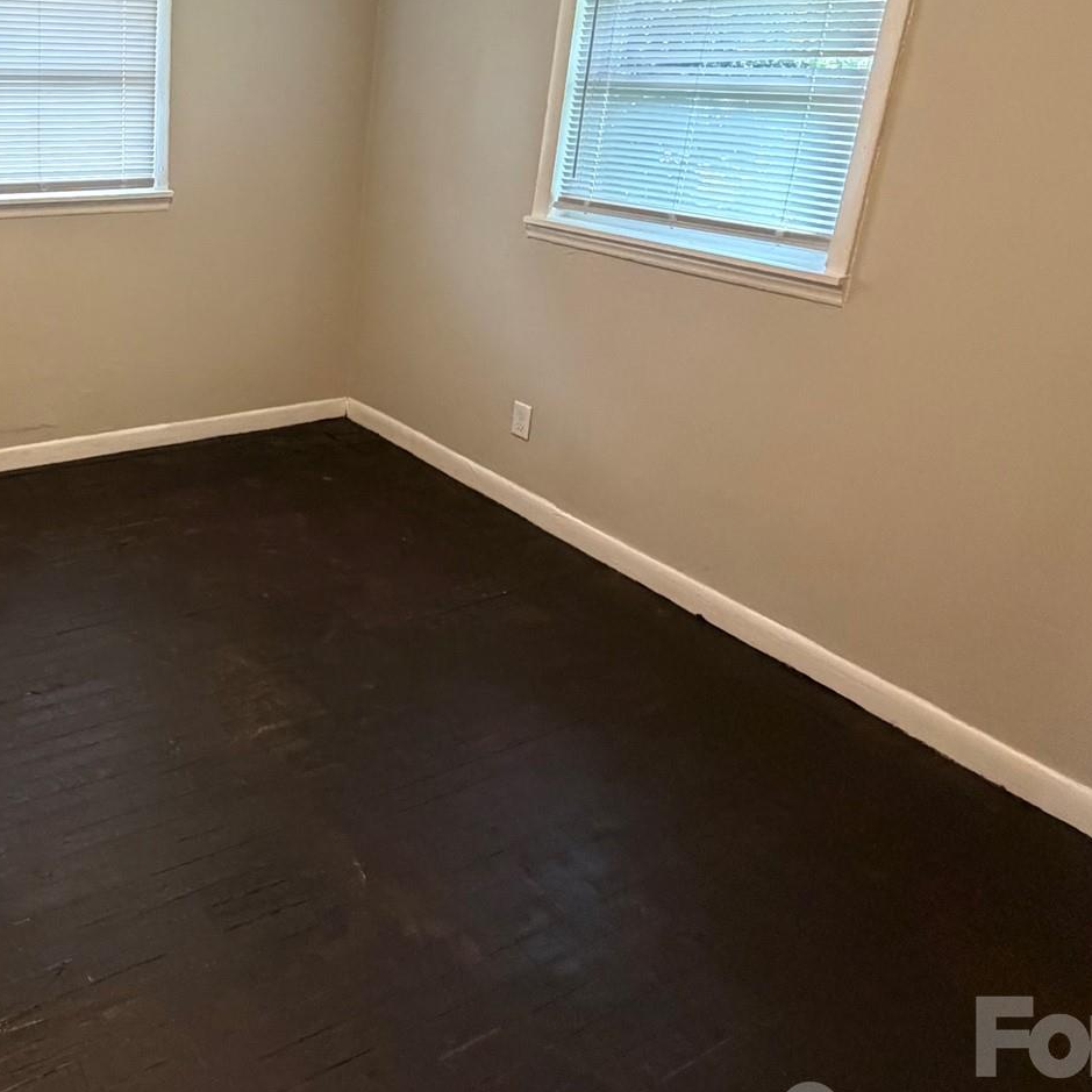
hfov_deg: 53.4
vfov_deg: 57.3
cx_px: 156
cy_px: 331
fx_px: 964
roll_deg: -0.6
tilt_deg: -14.4
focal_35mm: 27
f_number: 2.2
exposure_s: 1/60
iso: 640
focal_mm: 2.22
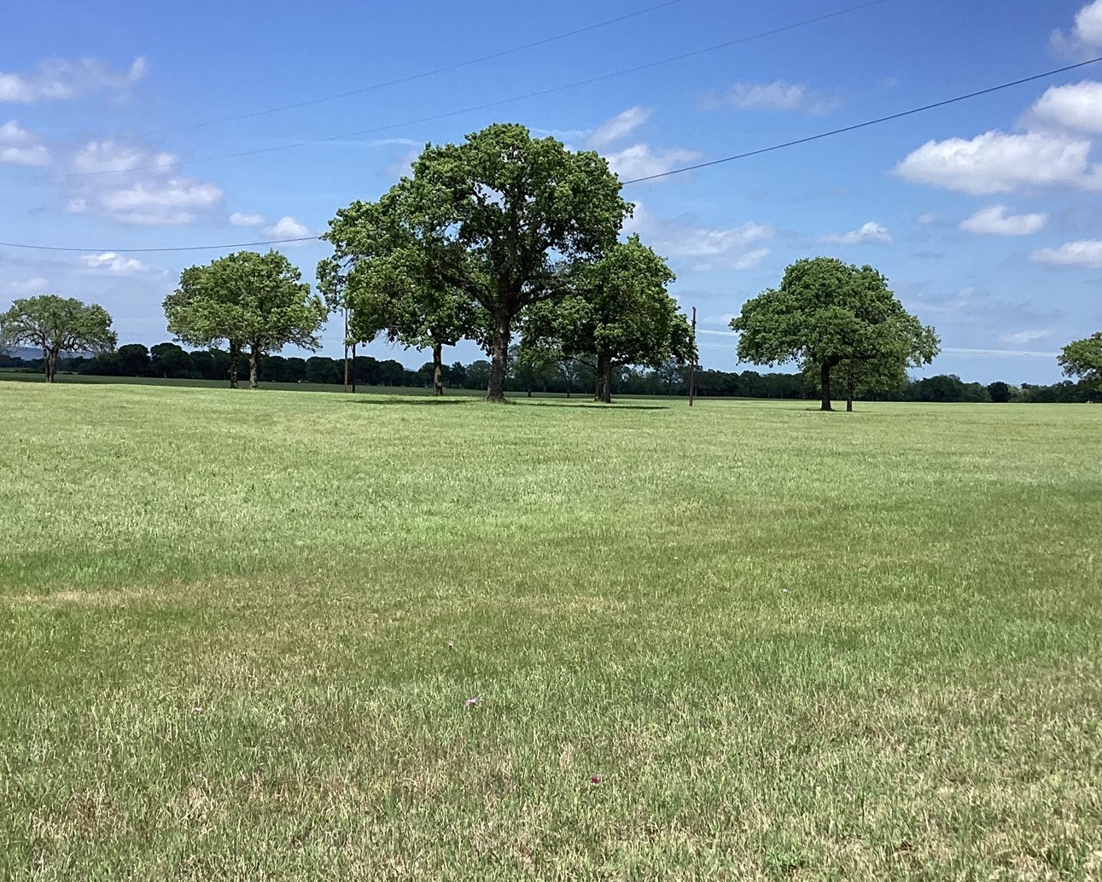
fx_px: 1566
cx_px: 661
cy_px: 513
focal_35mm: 48
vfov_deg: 31.4
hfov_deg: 38.6
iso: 25
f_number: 2.4
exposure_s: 1/1631
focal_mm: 3.3
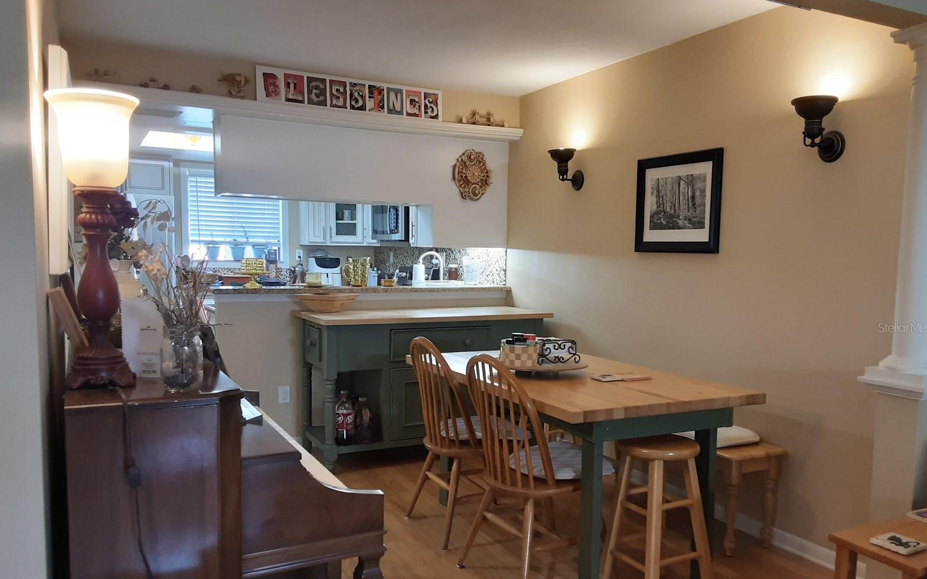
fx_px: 758
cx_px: 465
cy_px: 327
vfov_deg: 41.7
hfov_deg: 62.9
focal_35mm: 30
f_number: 1.9
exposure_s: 1/40
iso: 125
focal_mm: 2.9
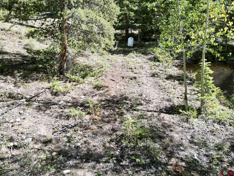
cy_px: 81
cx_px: 122
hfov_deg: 67.3
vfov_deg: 53.0
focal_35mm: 26
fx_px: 176
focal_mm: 6.72
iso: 140
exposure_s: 1/800
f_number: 1.7
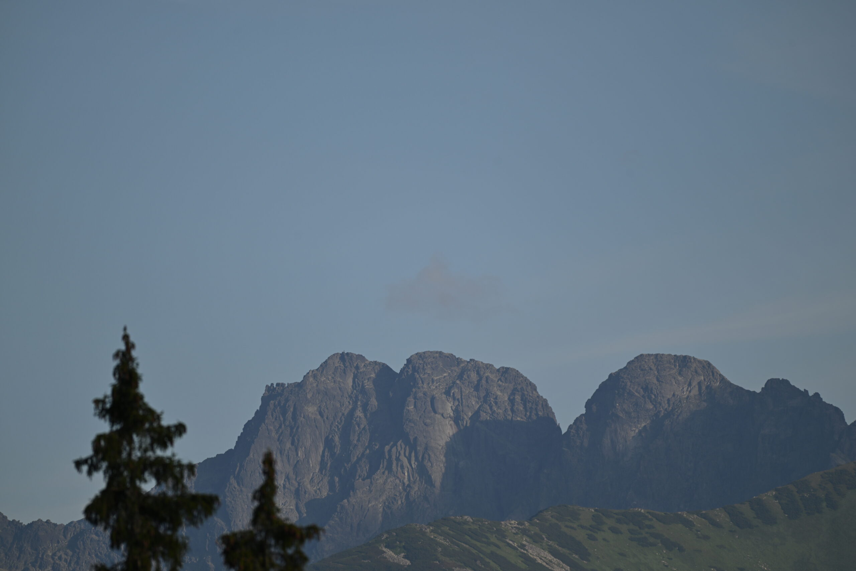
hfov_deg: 3.4
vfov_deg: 2.3
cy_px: 286
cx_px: 428
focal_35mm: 600
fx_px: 14266
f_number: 6.3
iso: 110
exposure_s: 1/640
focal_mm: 600
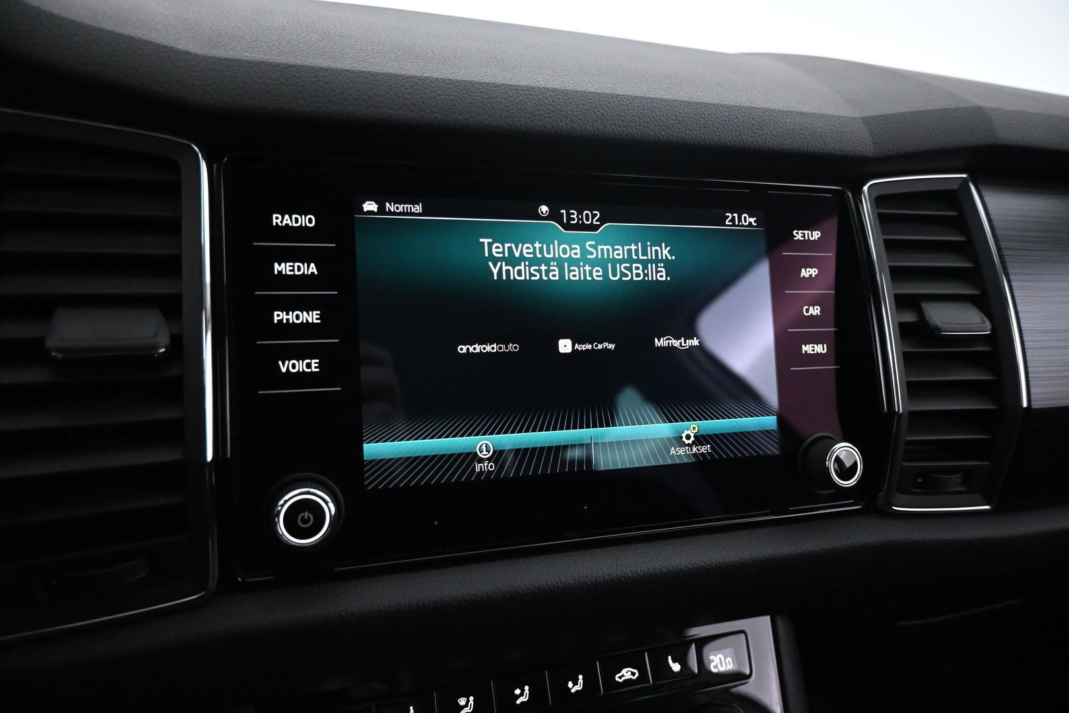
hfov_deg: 73.7
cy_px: 356
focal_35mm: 24
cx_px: 534
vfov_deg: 53.1
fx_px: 713
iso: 4500
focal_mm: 16
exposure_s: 1/60
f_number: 3.5
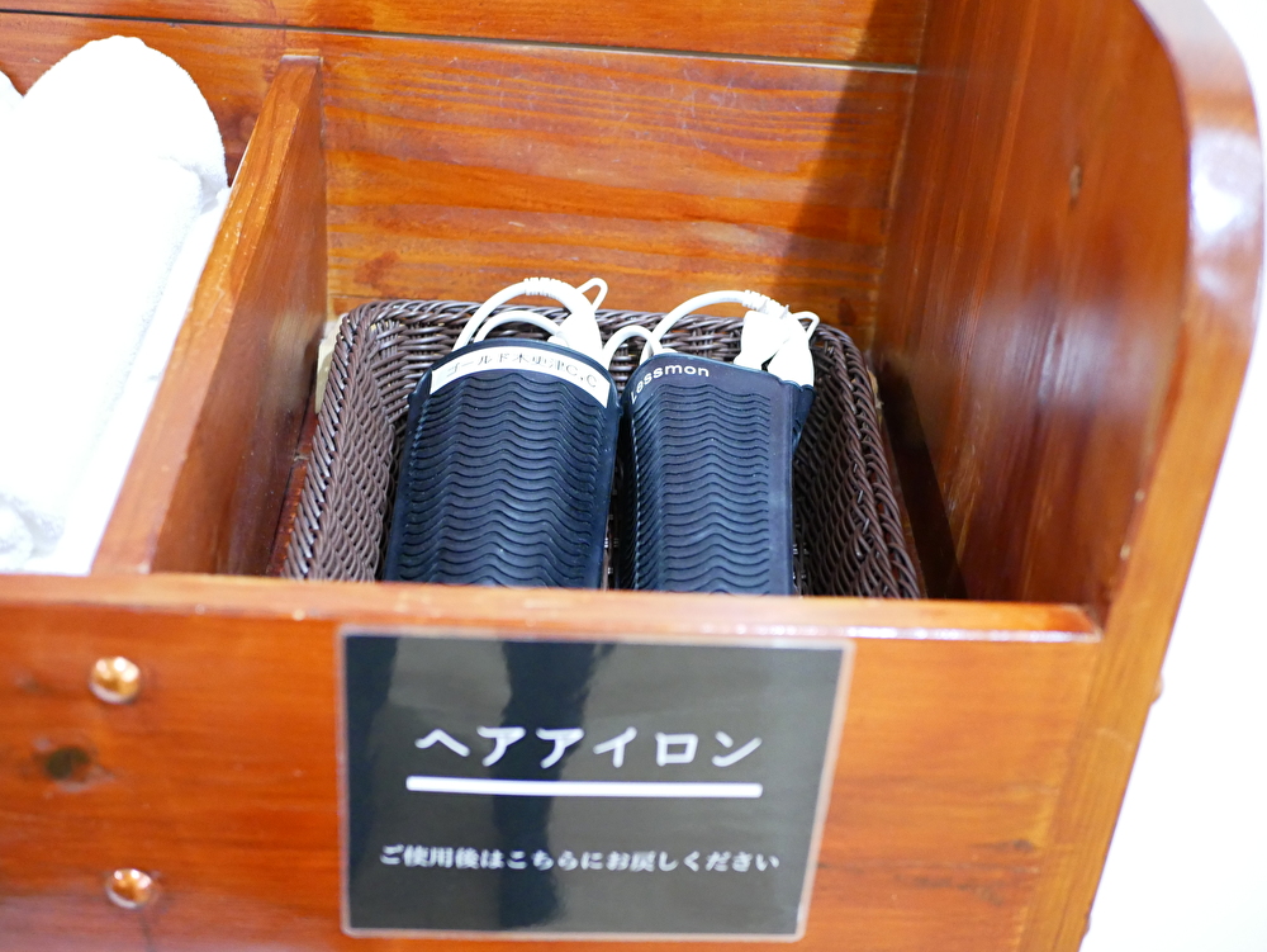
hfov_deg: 38.2
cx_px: 634
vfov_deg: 29.1
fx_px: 1831
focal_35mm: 50
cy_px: 476
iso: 3200
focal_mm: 25
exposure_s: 1/25
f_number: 2.2
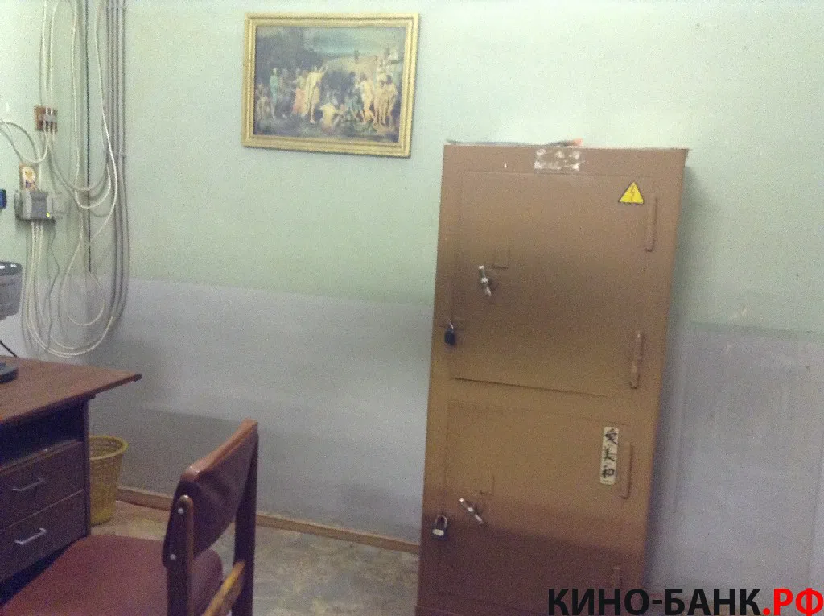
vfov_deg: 42.8
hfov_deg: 55.4
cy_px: 308
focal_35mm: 33
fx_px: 784
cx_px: 412
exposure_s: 1/15
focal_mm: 3.3
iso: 320
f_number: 2.4
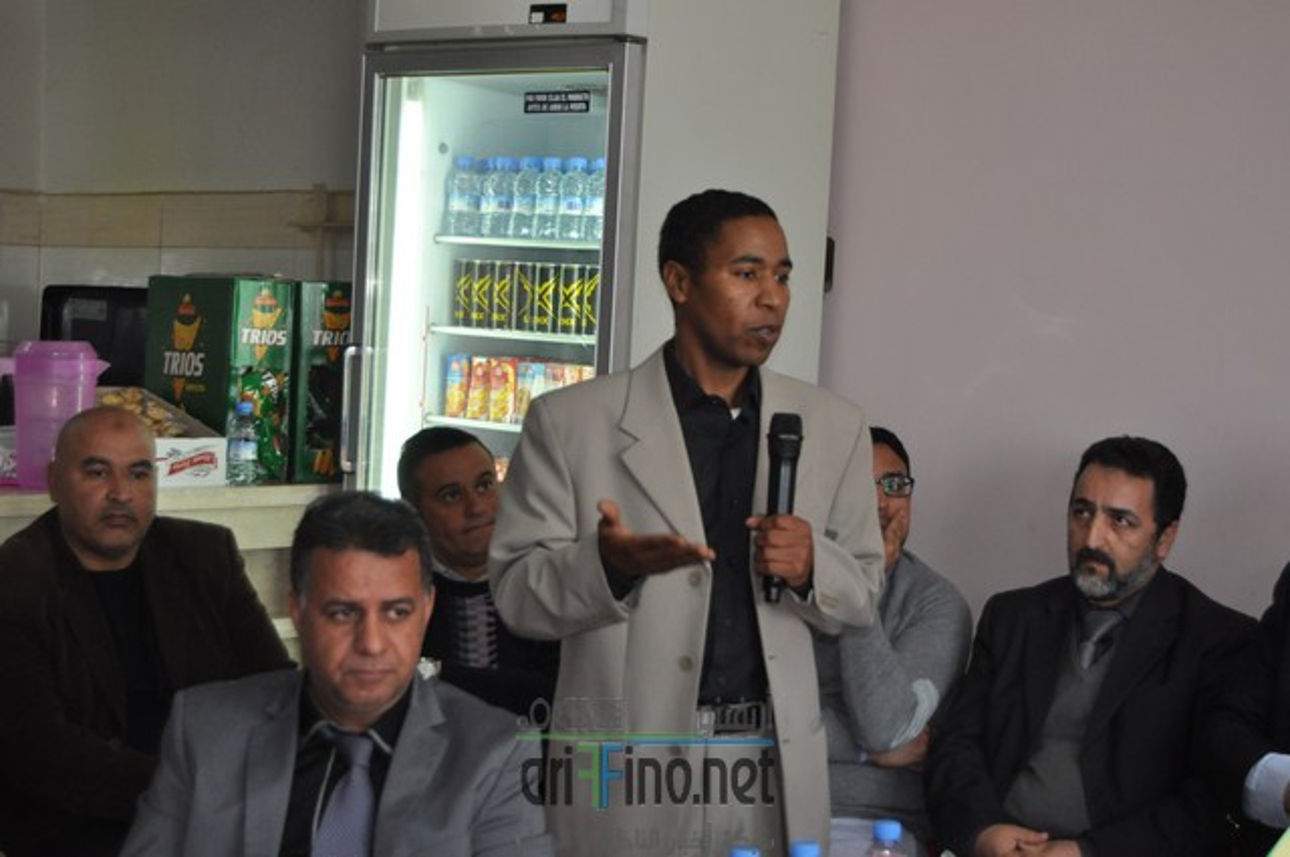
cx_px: 645
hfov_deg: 29.3
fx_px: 2469
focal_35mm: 69
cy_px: 428
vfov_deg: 19.7
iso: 800
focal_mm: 46
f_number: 5.3
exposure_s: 1/100
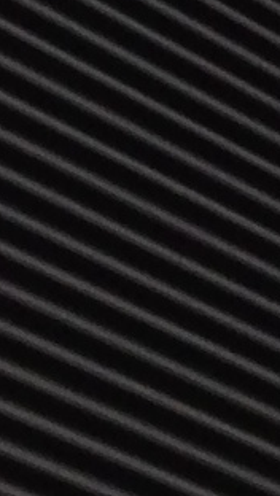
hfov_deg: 3.2
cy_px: -596
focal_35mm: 376
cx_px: -590
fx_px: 4952
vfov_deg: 5.6
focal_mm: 4.13
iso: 50
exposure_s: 1/1506
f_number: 2.4
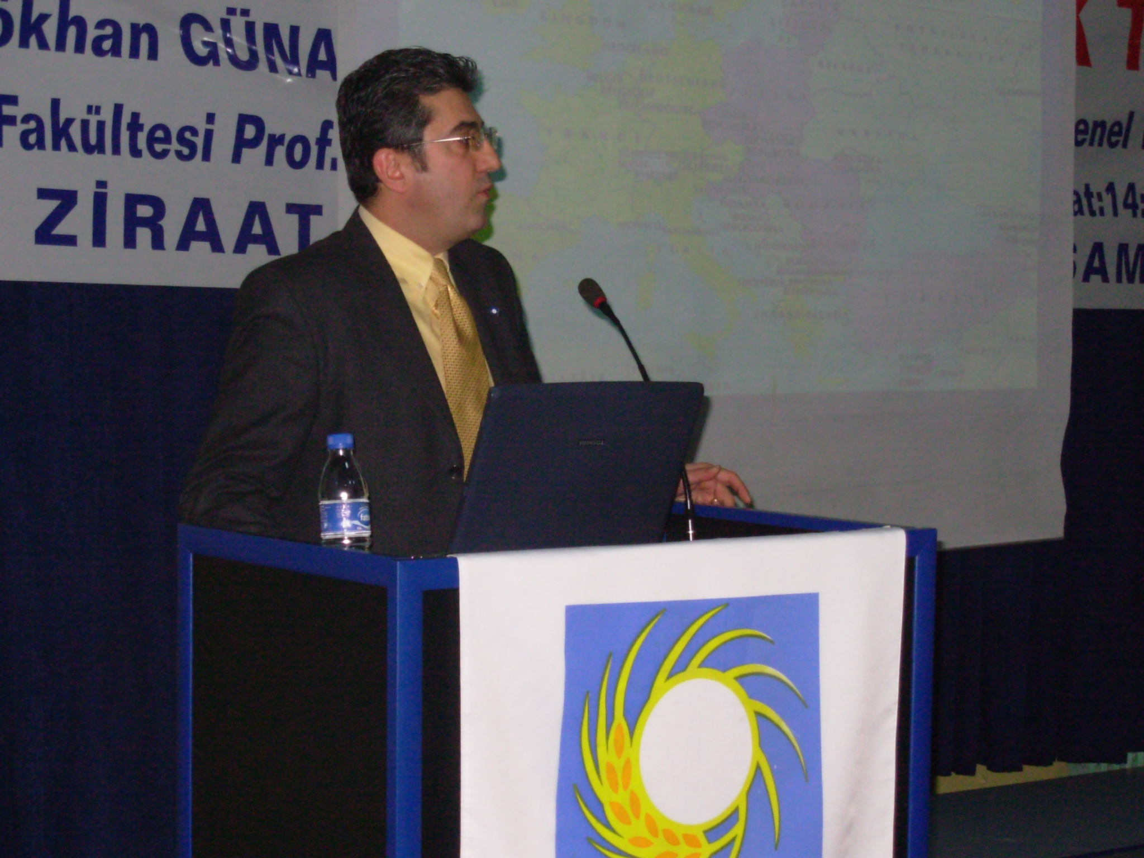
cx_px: 572
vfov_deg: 18.0
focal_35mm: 82
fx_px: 2710
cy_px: 429
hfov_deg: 23.8
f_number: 3.7
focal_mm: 13.5
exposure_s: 1/215
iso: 200
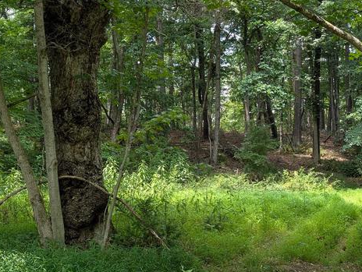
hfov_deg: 35.9
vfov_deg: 27.4
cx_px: 232
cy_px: 187
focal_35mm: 53
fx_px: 555
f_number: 1.68
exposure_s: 1/78.5
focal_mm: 6.9
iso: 19
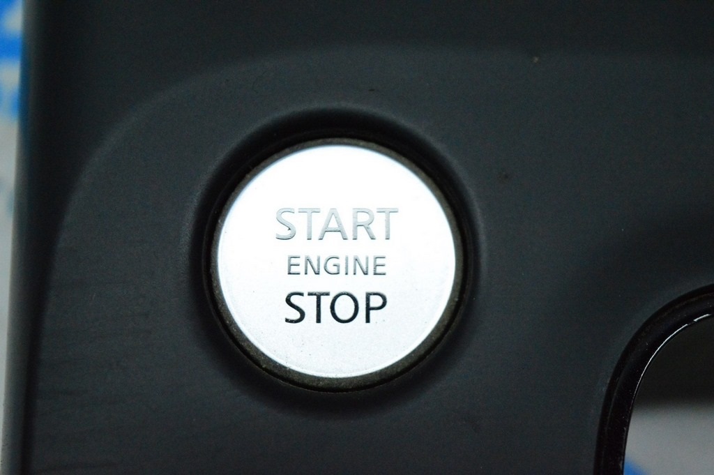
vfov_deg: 16.5
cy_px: 238
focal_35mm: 82
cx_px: 357
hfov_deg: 24.6
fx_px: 1635
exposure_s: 1/800
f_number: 5.6
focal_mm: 55
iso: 6400
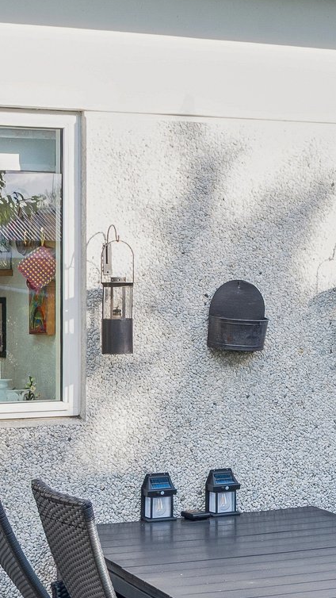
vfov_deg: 21.4
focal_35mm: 100
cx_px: 452
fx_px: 1584
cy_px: 313
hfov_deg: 11.7
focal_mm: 24
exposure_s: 1/60
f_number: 10
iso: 200
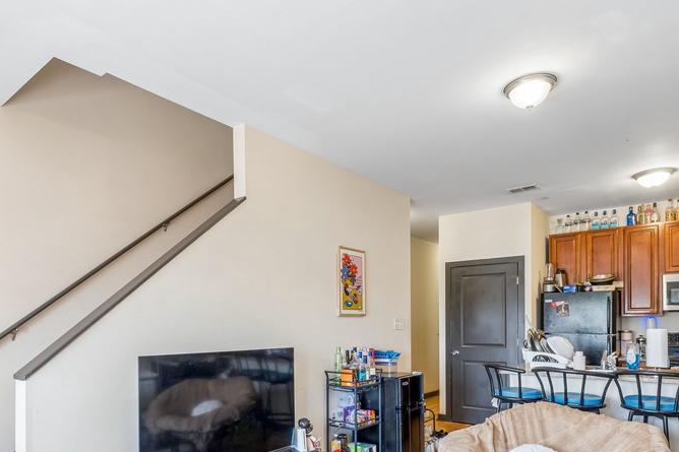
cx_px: 297
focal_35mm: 23
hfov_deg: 75.8
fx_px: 434
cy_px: 316
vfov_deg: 53.5
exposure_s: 1/6
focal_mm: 10
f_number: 8
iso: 250
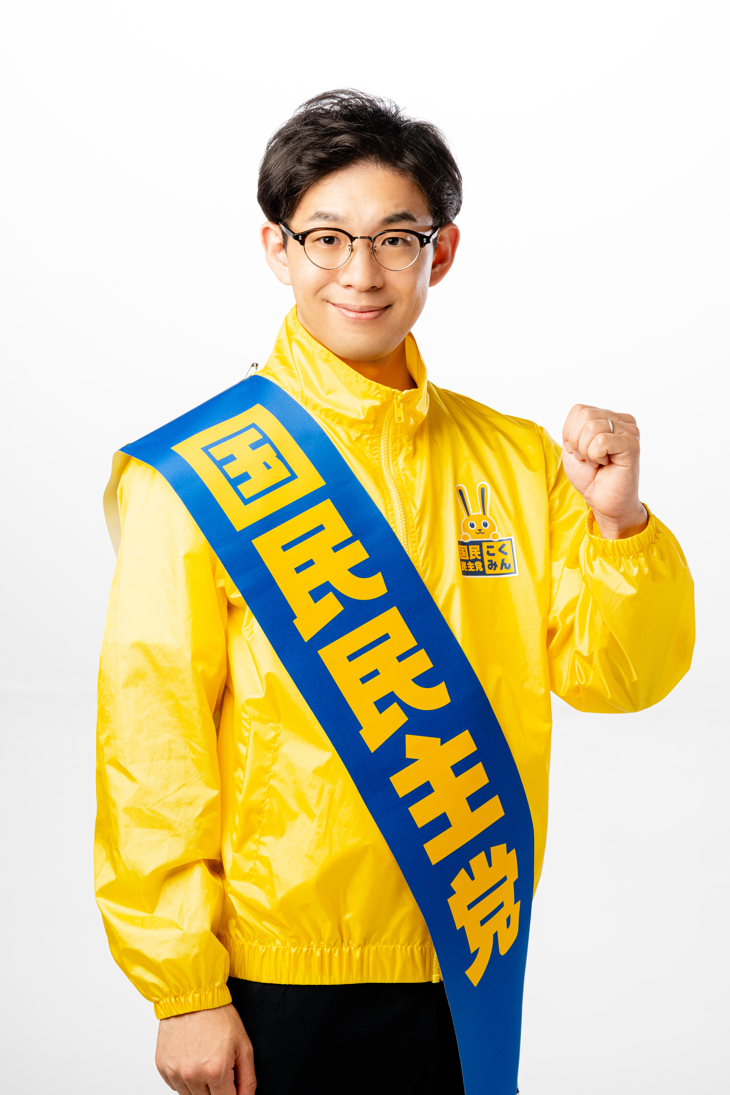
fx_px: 2981
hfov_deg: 14.0
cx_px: 365
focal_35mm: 98
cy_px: 548
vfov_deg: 20.8
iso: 200
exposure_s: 1/125
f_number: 13
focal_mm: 98
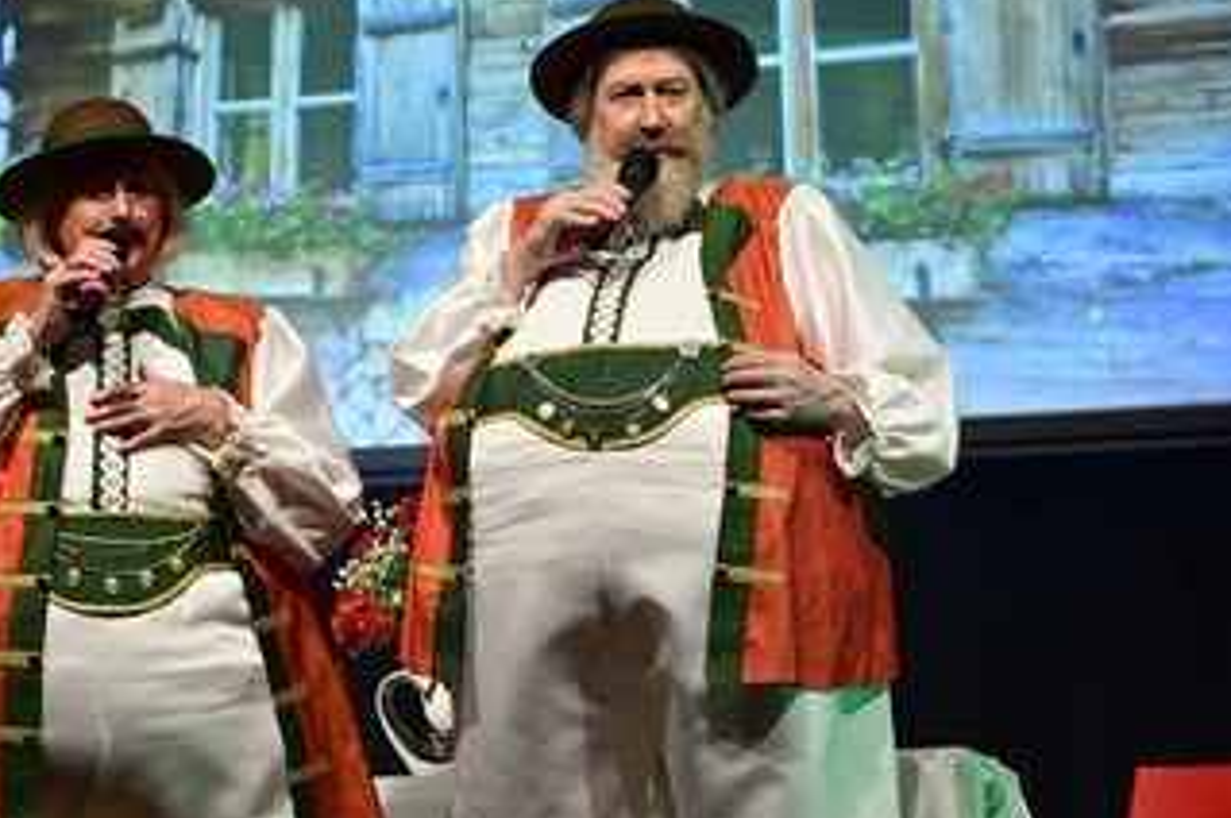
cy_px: 428
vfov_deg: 13.8
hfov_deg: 20.6
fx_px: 3382
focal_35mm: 99
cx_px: 399
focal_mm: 70
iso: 1100
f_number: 4.5
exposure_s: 1/160
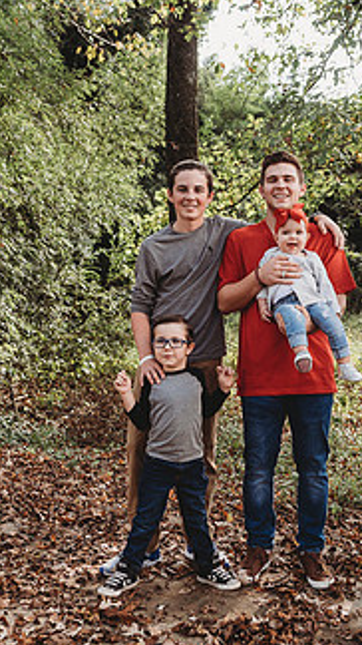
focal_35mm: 45
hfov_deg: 26.4
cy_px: 343
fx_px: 769
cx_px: 231
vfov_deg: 45.5
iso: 500
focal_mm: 24
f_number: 3.2
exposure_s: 1/250
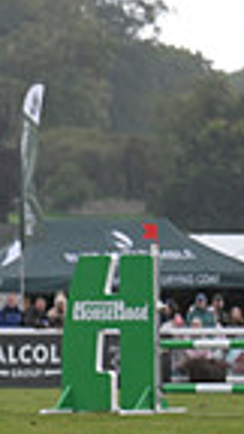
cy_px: 219
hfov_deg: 2.6
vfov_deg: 4.7
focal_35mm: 464
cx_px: -596
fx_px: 5337
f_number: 4.5
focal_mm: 110
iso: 1800
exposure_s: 1/1250
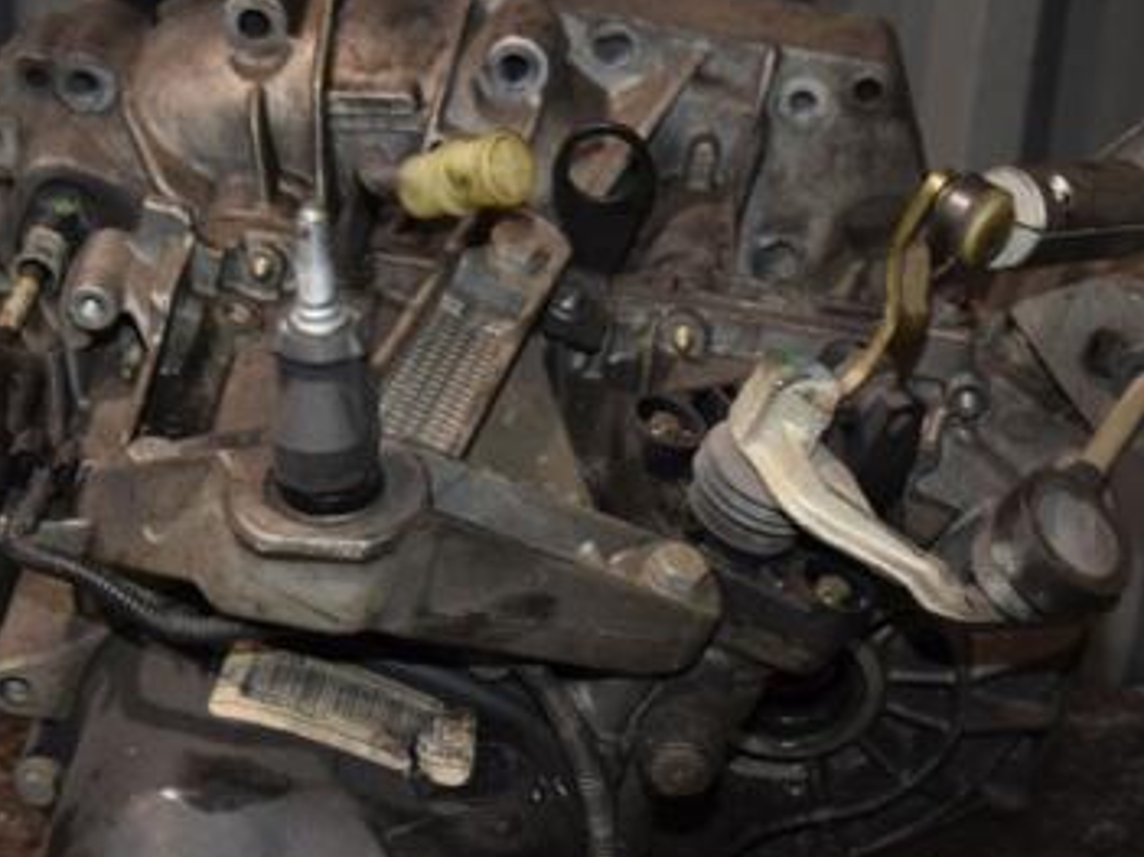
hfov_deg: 26.3
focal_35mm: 74
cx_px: 613
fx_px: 2445
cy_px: 508
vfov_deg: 19.9
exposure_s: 1/60
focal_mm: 30
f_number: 5
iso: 800
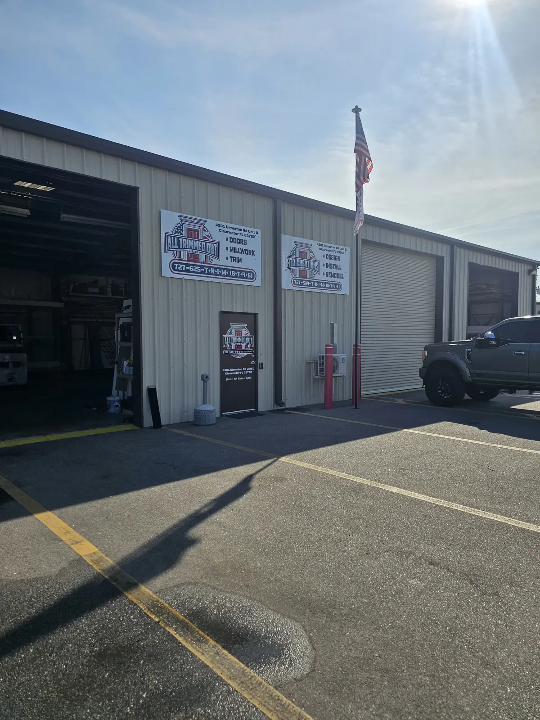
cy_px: 360
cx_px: 270
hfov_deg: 58.9
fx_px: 478
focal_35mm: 23
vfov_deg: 73.9
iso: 10
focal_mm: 6.3
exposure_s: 1/1632
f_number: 1.7
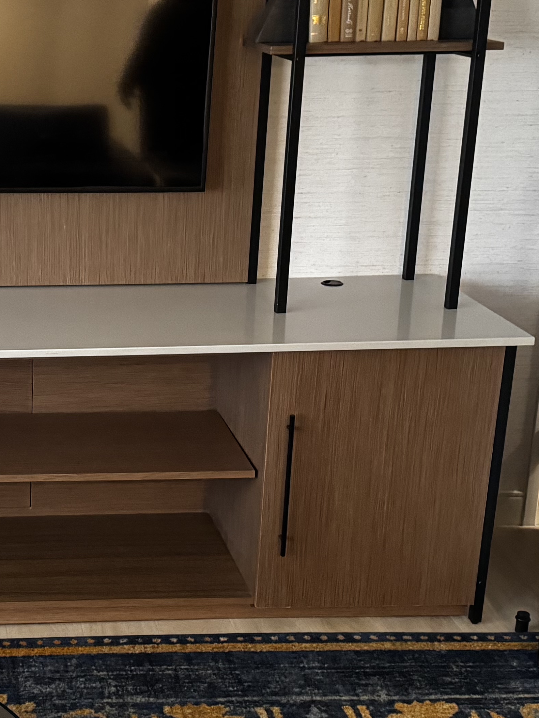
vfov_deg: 29.8
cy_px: 367
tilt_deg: -17.9
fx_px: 1349
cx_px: -7
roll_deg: -0.3
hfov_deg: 21.7
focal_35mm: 65
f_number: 1.78
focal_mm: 6.76
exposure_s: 1/40
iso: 1000
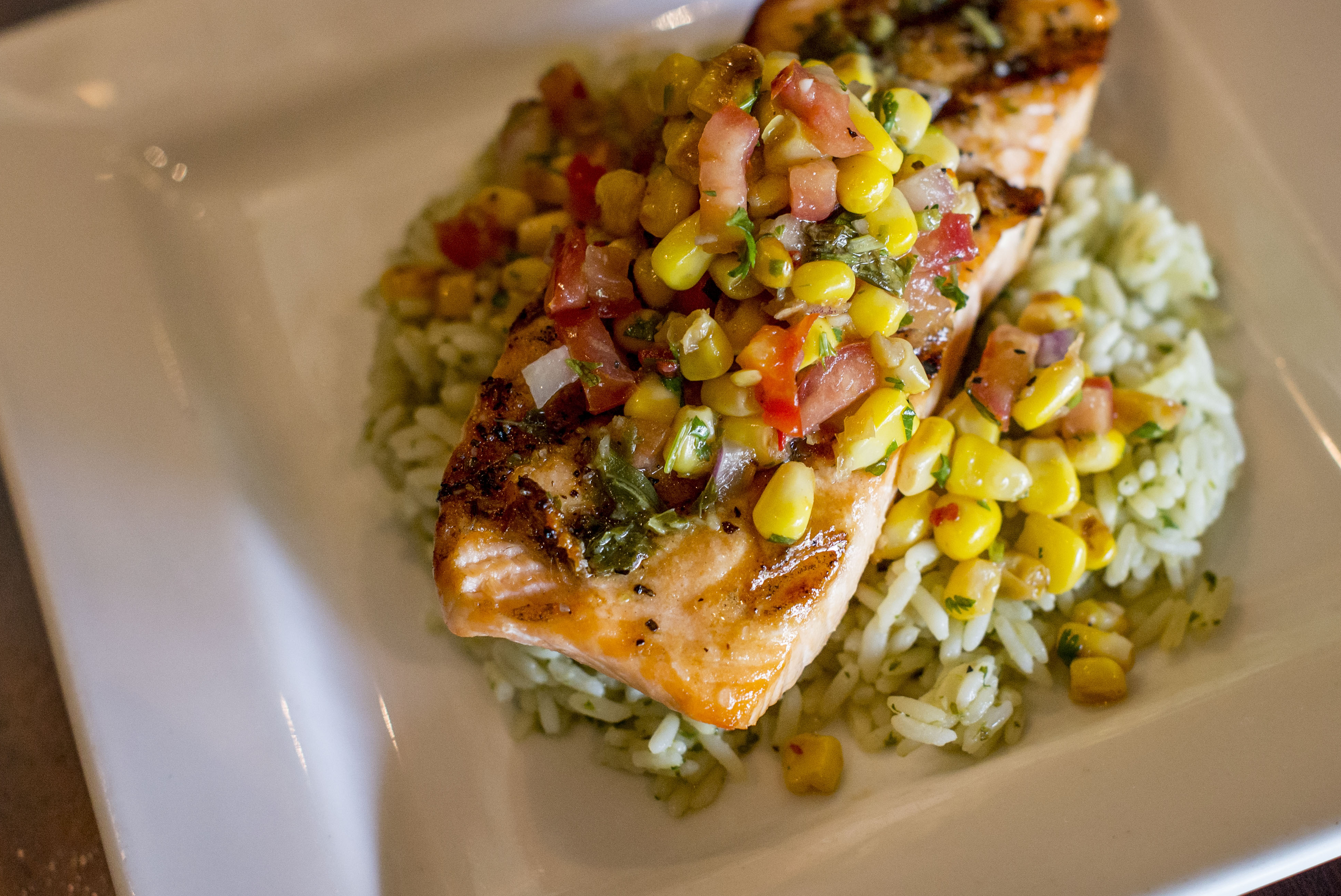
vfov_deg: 17.7
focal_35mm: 77
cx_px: 781
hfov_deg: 26.3
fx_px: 2869
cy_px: 428
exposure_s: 1/200
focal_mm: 50
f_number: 3.5
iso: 2000
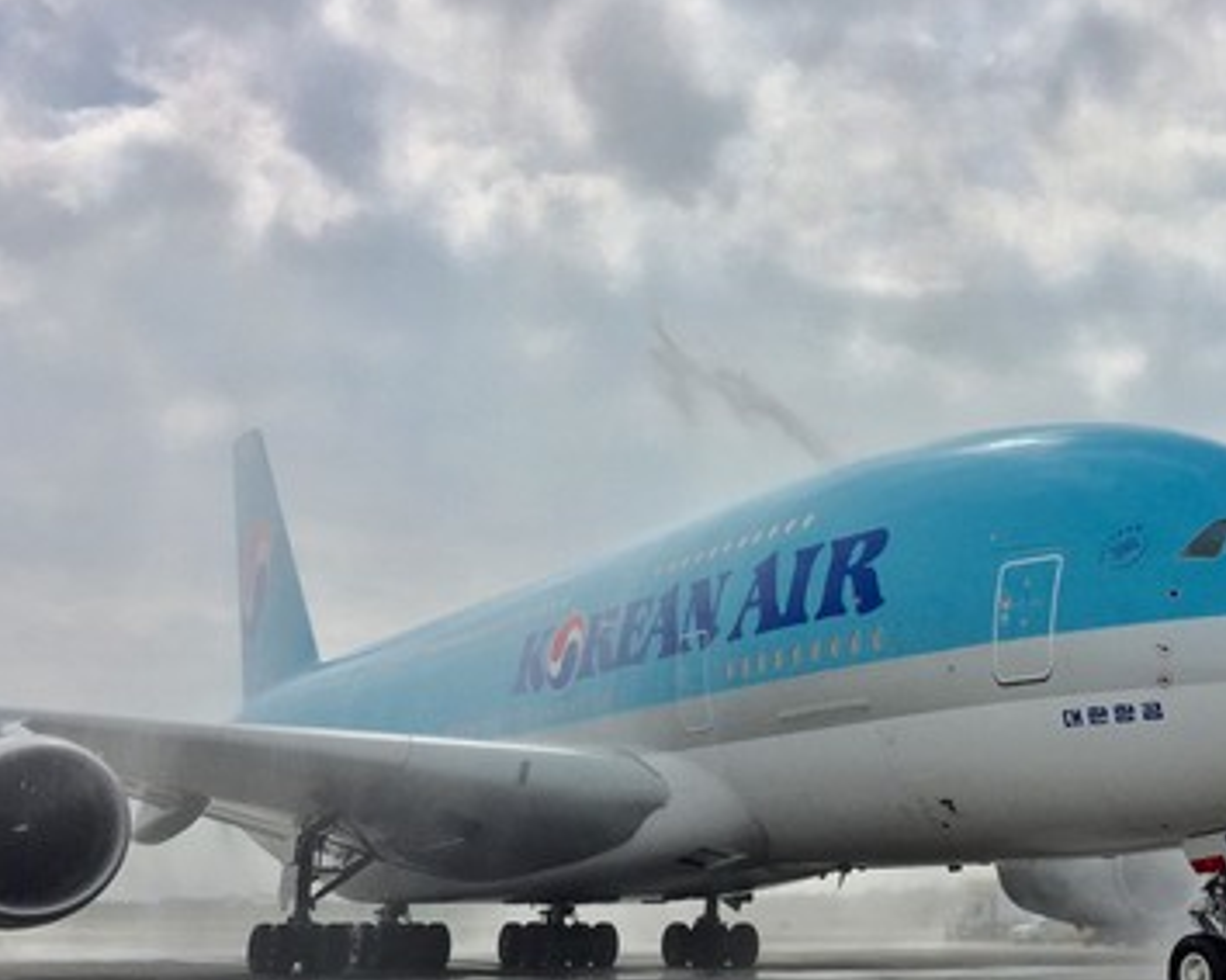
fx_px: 1741
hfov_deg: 38.1
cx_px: 866
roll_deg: -1.6
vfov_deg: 31.4
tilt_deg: +11.8
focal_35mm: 48
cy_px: 523
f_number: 2.2
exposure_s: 1/6623
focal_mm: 4.15
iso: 32
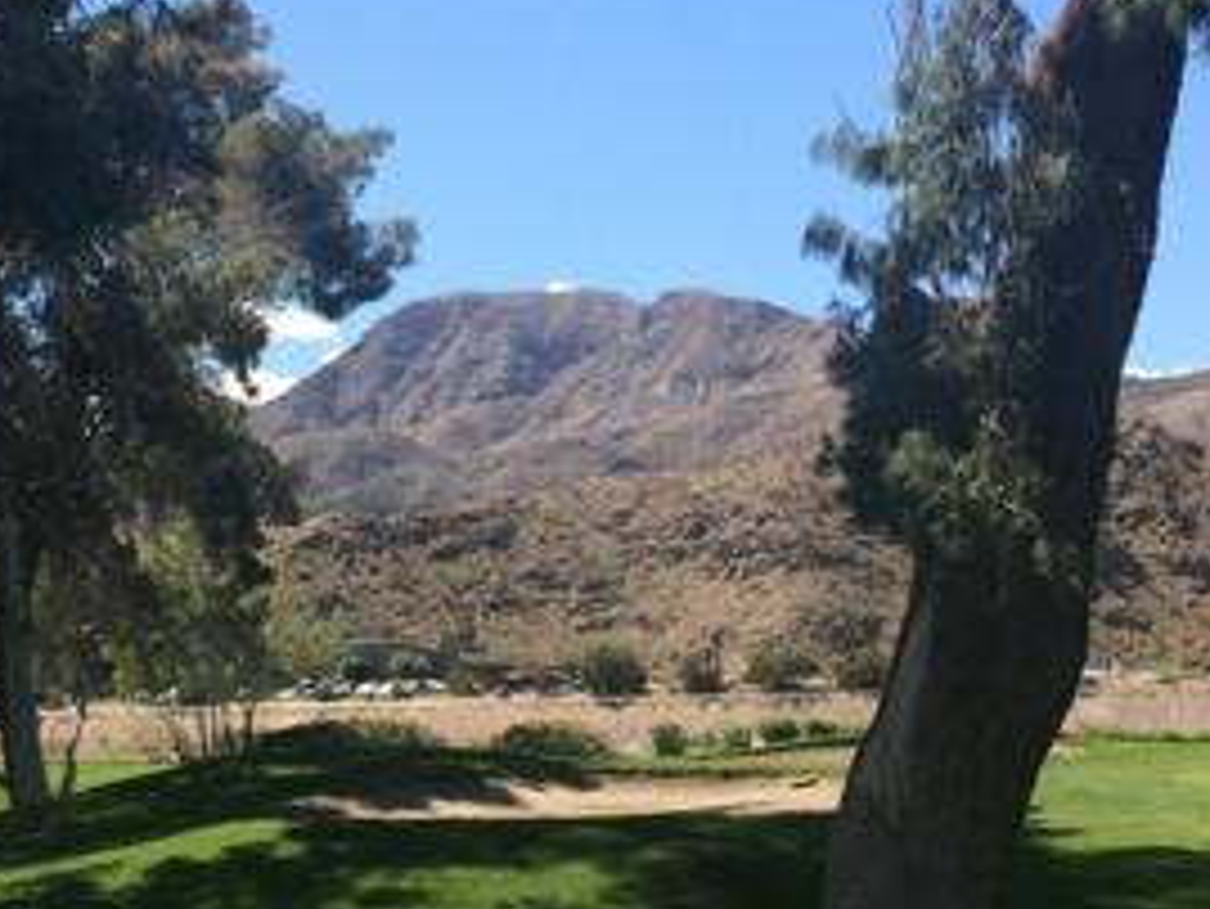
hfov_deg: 28.1
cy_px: 477
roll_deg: +1.8
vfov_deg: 21.3
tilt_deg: +1.2
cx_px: 508
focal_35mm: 69
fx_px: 2413
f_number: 2.2
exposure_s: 1/1368
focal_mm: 4.15
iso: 32
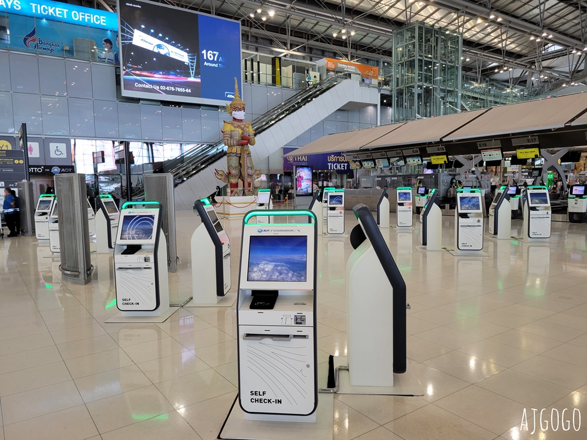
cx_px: 294
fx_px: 441
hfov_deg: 67.3
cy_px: 220
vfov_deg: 53.1
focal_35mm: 26
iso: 125
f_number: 1.8
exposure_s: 1/120
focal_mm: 5.4
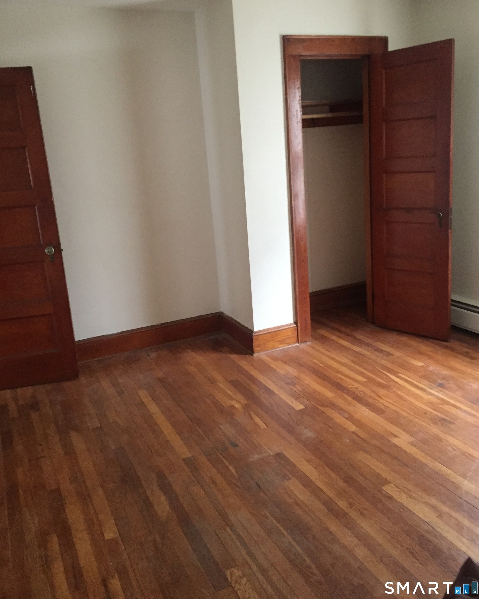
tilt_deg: -13.6
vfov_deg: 57.1
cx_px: 238
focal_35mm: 31
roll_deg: +5.4
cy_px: 272
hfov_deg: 47.1
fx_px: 549
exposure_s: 1/15
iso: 250
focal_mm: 4.15
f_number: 2.2
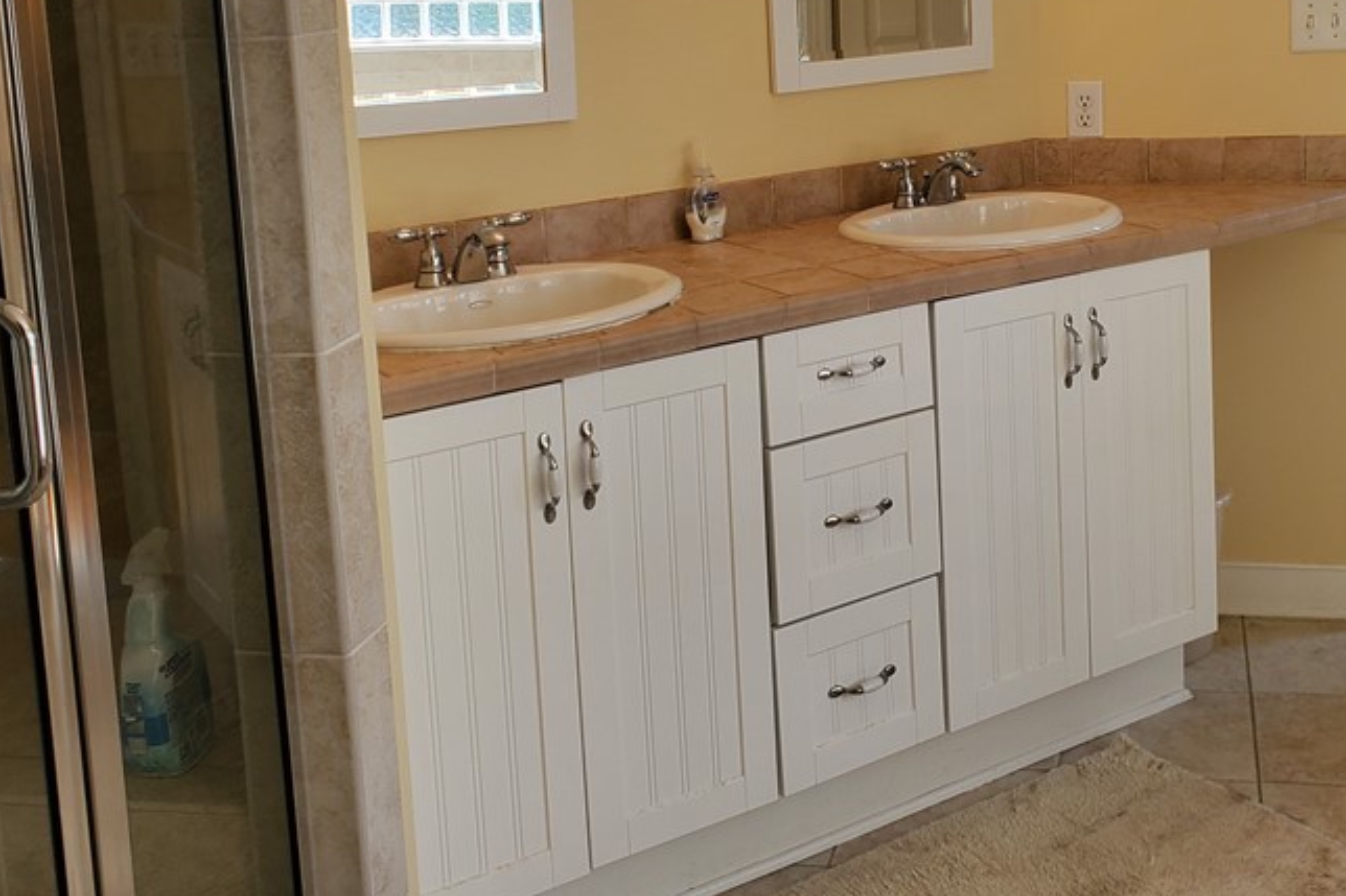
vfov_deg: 30.2
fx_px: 1607
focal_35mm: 43
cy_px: 138
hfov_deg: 45.0
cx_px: 863
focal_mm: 4.3
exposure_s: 1/166
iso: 50
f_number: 2.4
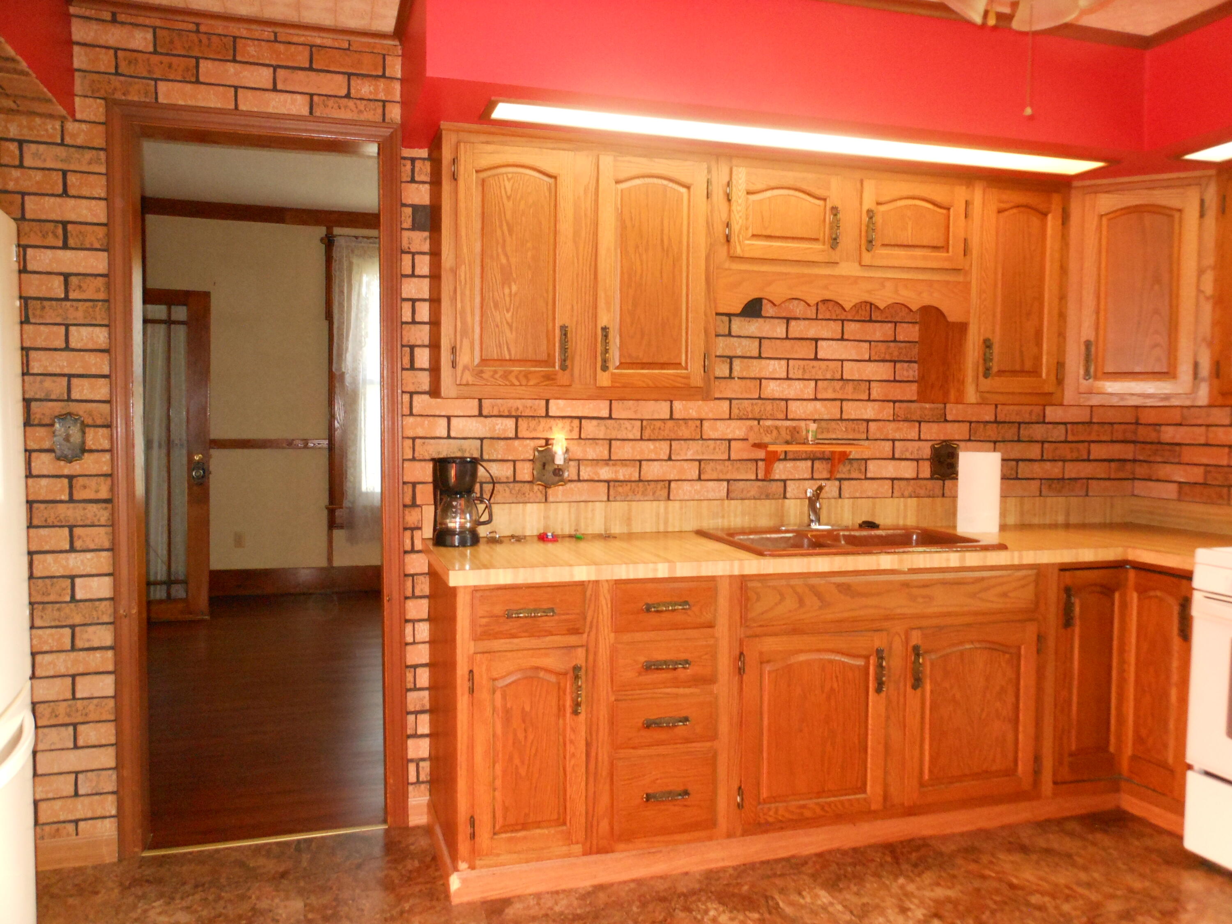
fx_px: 997
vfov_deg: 49.7
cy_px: 462
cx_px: 616
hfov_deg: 63.4
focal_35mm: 28
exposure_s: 1/25
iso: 500
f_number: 3.7
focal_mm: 5
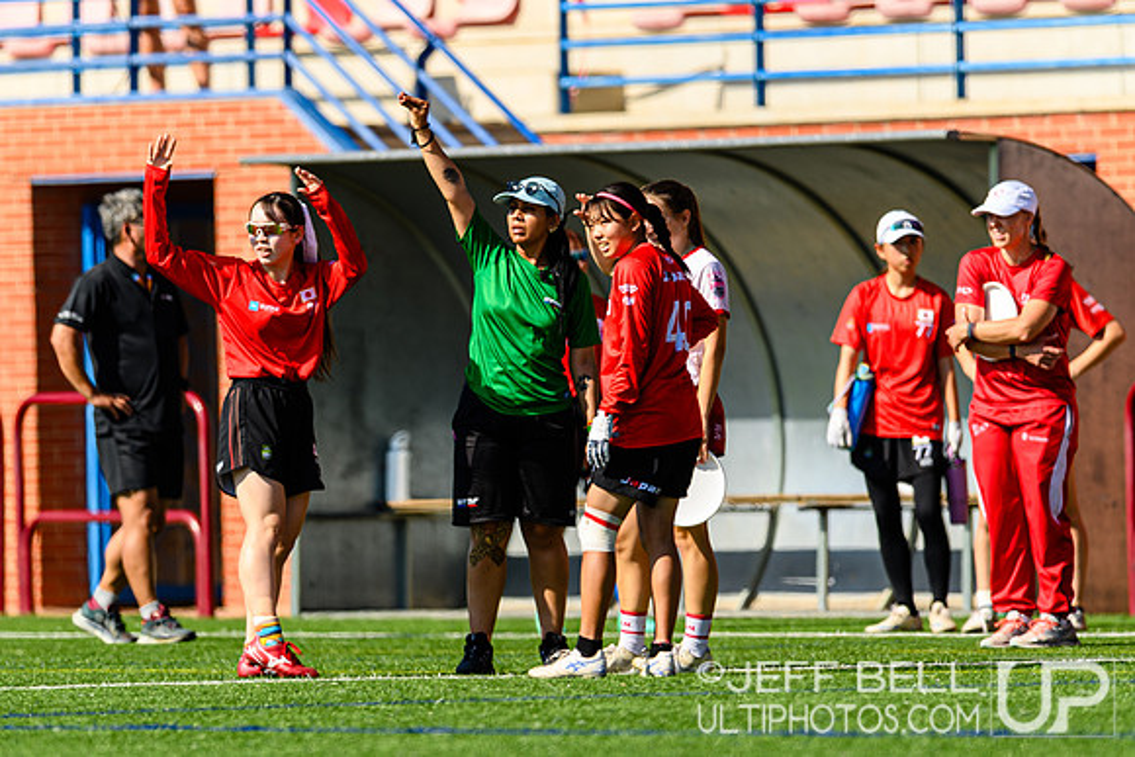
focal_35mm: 617
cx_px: 548
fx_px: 19461
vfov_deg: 2.2
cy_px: 353
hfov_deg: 3.3
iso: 100
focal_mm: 400
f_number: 3.2
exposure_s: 1/1250
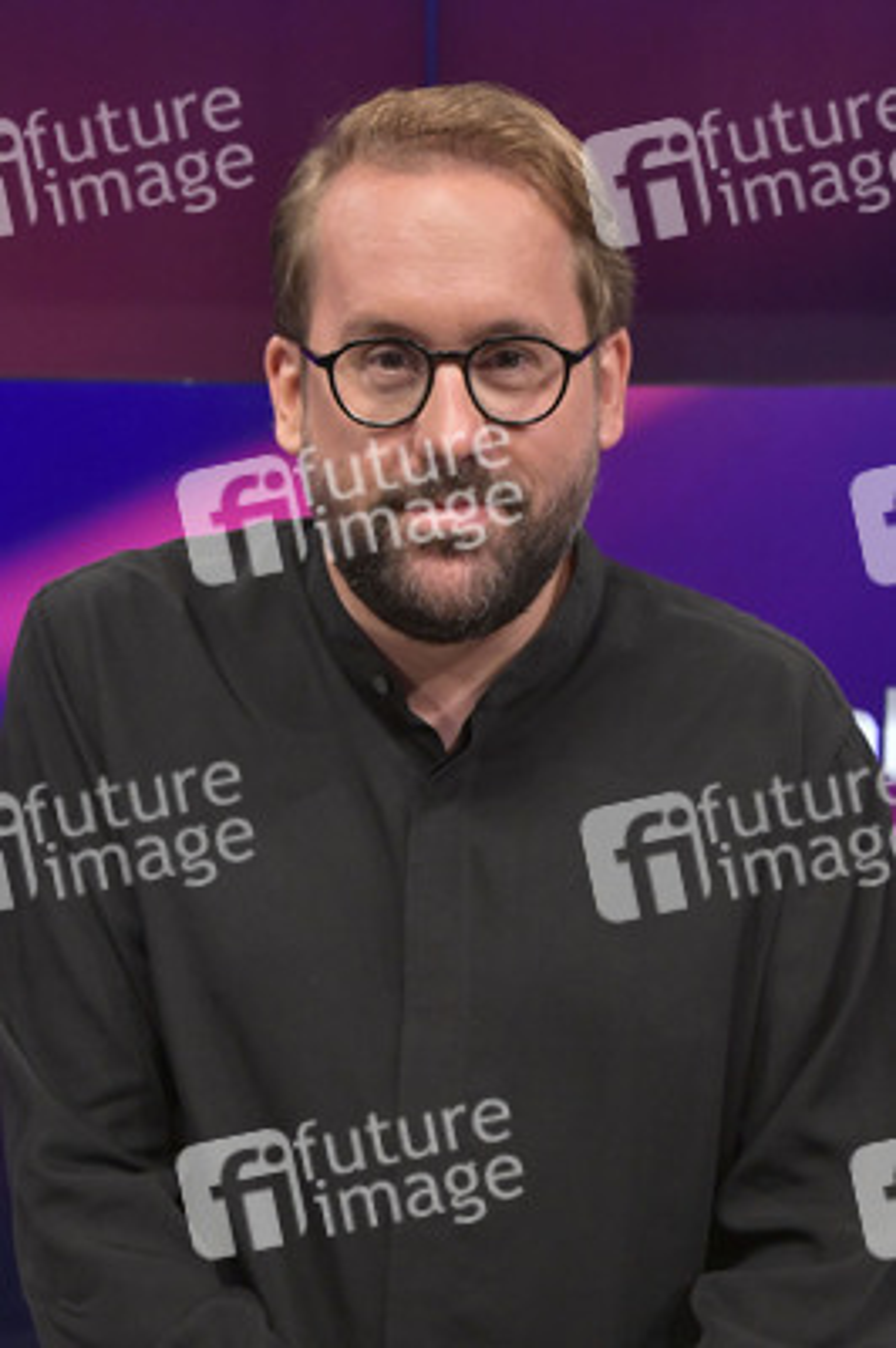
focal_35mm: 48
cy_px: 674
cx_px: 448
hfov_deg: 28.0
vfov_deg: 41.1
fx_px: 1795
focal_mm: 48
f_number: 6.3
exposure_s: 1/200
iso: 2500
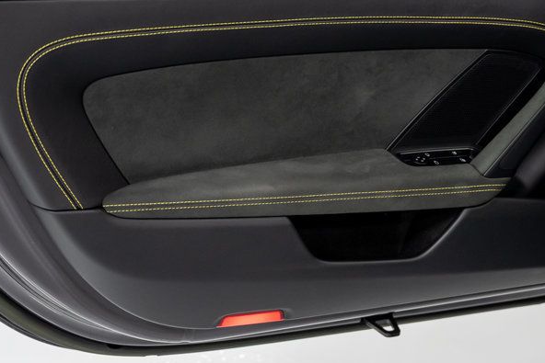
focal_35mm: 90
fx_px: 1363
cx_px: 361
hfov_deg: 22.5
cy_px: 137
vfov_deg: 15.2
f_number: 4
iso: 800
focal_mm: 52
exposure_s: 1/60
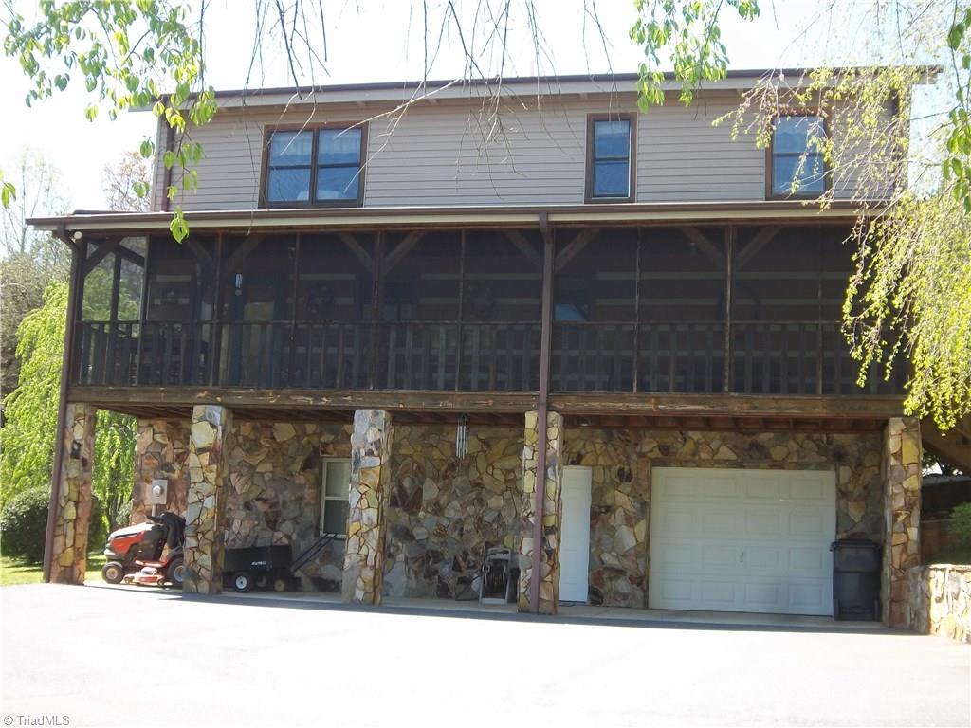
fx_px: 1318
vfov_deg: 30.9
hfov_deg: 40.4
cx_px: 486
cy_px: 364
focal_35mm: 47
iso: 64
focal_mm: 8.3
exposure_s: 1/80
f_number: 4.5
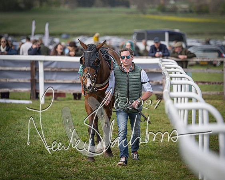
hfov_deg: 9.5
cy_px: 78
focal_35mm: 204
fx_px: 1355
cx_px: 127
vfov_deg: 7.6
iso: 100
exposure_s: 1/1000
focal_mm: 160
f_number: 2.8
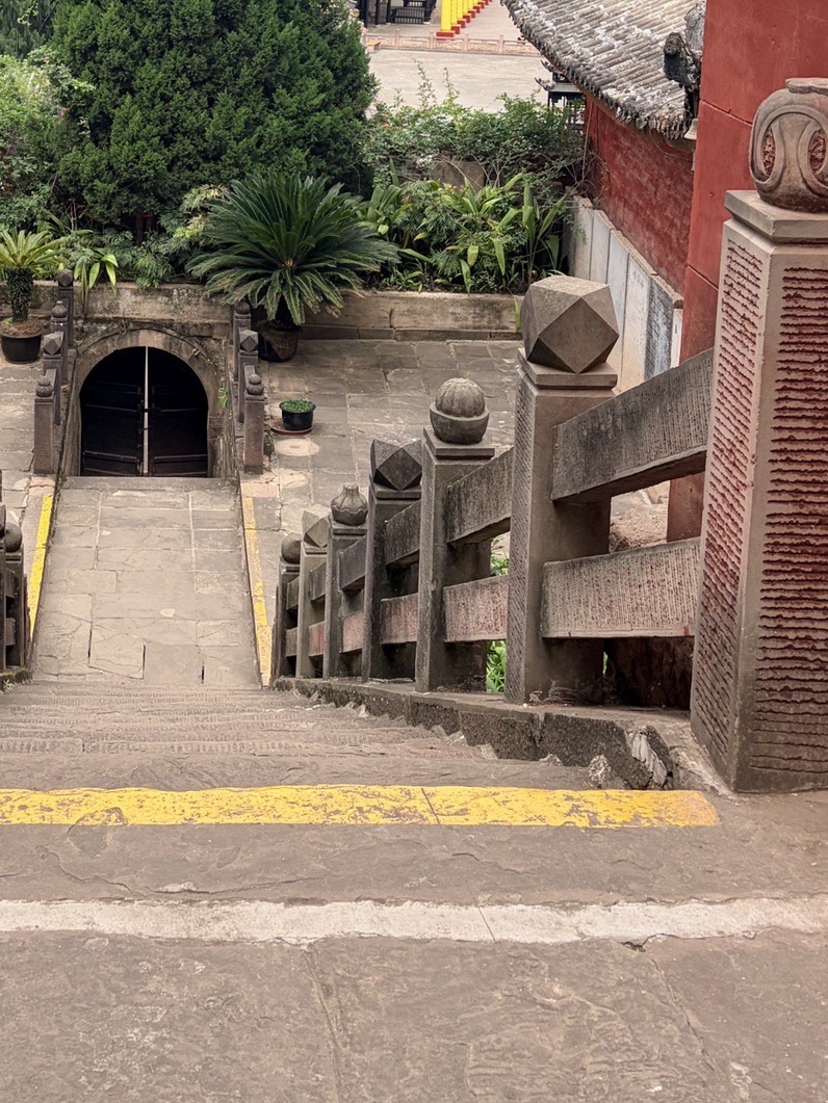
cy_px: 73
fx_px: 1562
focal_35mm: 49
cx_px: 121
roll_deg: -0.7
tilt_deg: -8.5
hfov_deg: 28.8
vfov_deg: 36.1
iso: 50
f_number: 1.6
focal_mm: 5.96
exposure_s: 1/2208
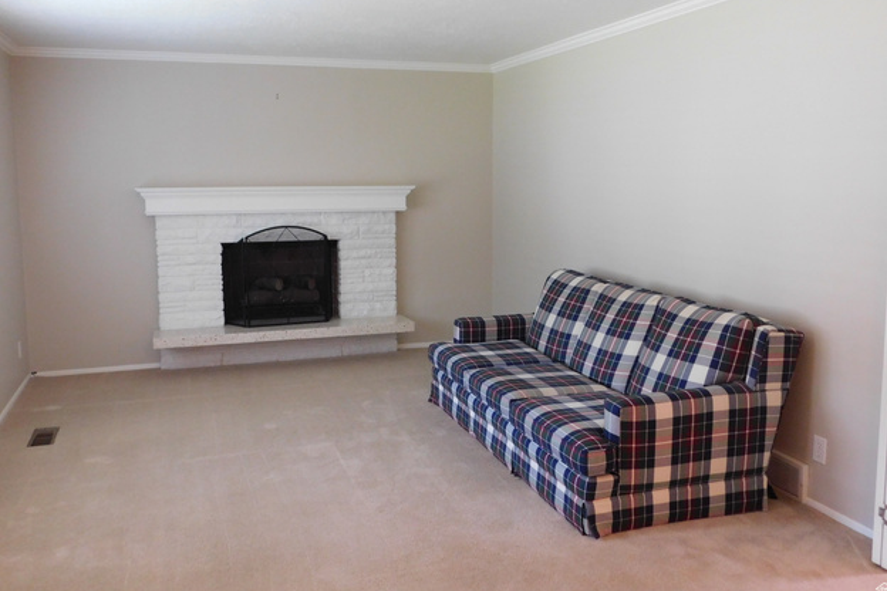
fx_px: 788
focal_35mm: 32
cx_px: 444
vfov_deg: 41.1
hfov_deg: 58.7
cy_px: 263
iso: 400
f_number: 3.2
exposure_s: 1/25
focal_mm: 5.3
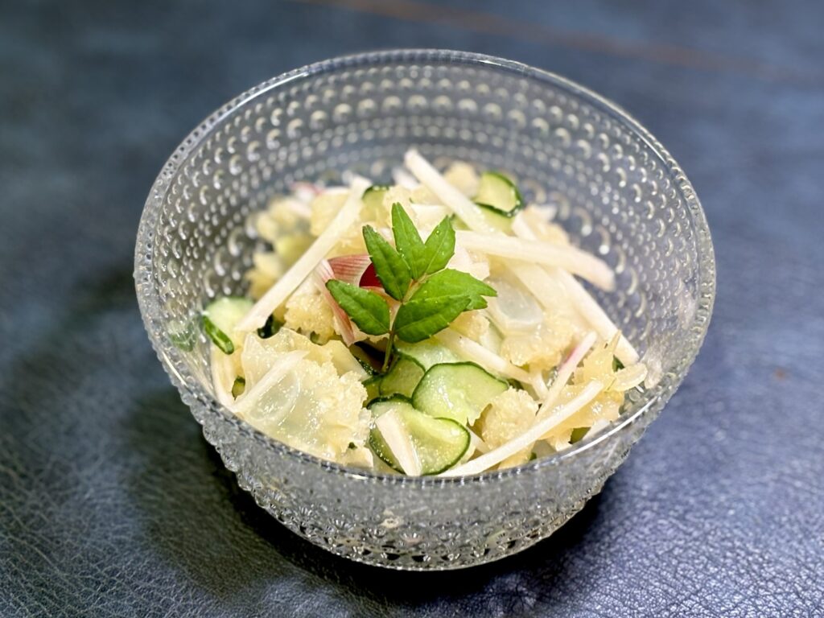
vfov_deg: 28.0
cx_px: 412
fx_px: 1238
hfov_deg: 36.8
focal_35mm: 52
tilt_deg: -50.5
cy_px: 309
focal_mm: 5.96
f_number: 1.6
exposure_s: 1/51
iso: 40
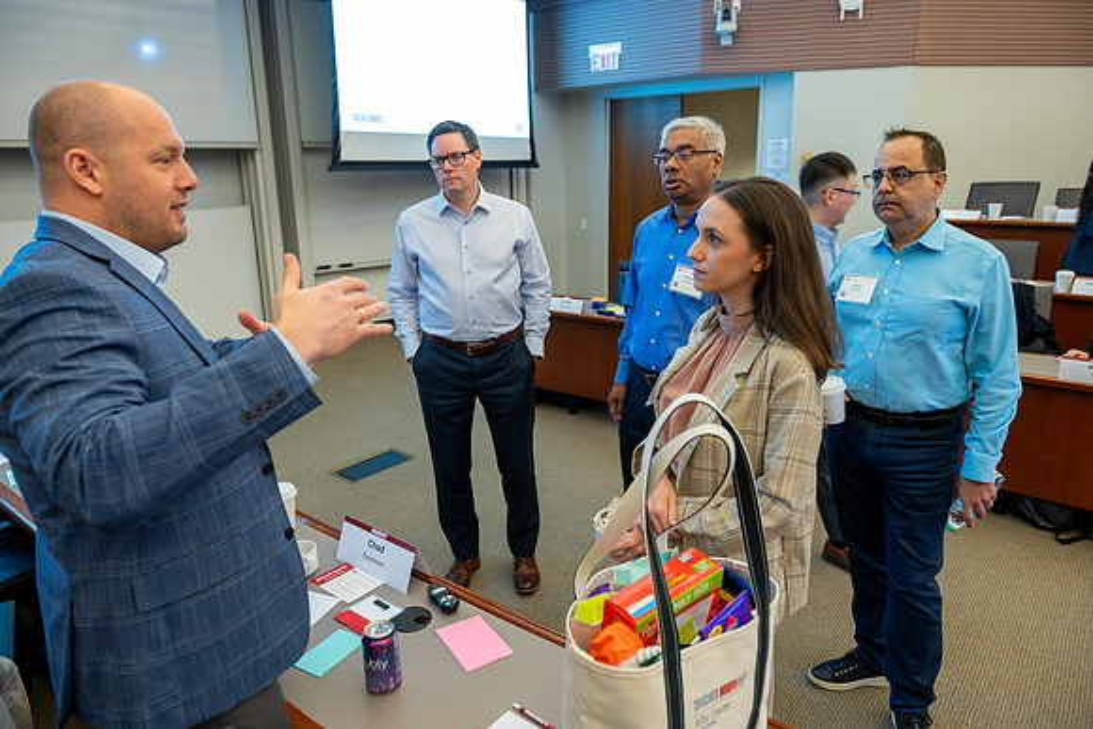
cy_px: 364
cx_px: 546
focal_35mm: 24
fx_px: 730
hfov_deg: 73.6
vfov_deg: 53.1
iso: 1250
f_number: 4
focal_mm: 24
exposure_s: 1/100
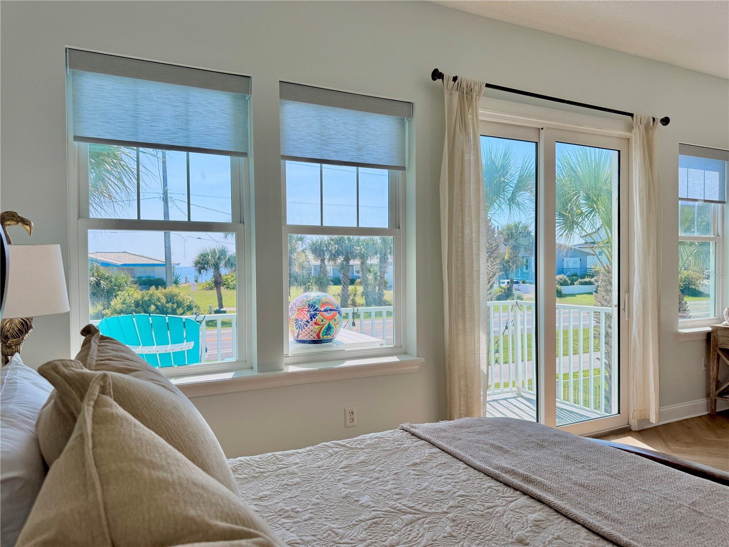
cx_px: 364
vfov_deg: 56.8
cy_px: 274
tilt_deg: -0.9
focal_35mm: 24
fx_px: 505
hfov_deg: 71.6
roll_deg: -0.6
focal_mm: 6.76
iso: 80
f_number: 1.78
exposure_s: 1/1901
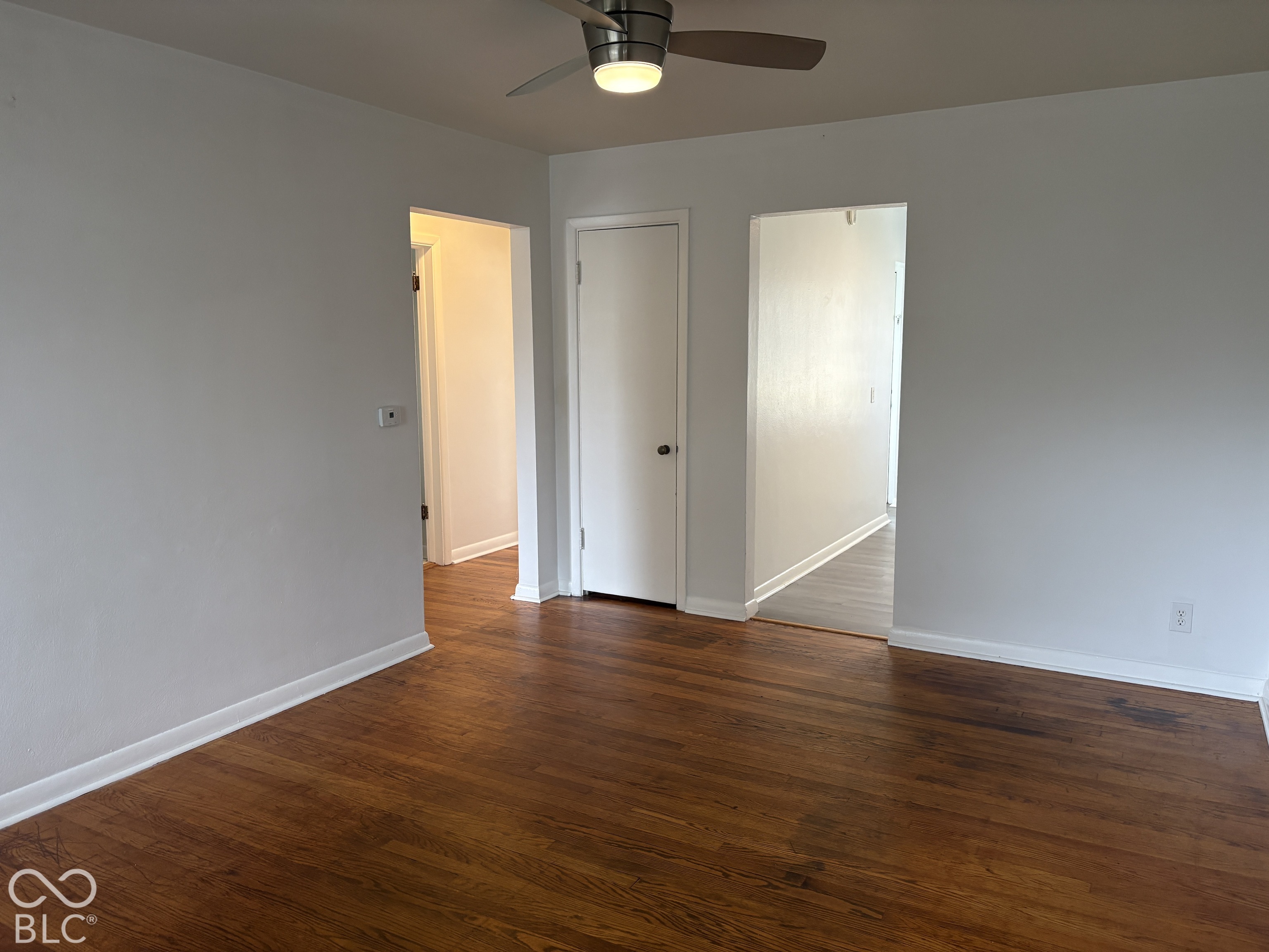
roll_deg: +0.1
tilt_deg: -8.0
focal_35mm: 26
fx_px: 953
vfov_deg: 53.1
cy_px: 476
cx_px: 634
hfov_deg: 67.3
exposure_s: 1/60
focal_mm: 5.96
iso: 160
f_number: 1.6
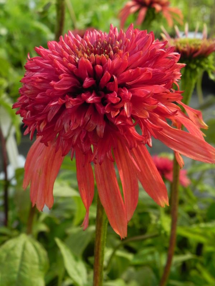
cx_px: 108
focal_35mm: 58
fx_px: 480
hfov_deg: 25.2
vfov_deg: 33.2
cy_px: 143
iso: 160
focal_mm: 10.3
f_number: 5.6
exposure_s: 1/250
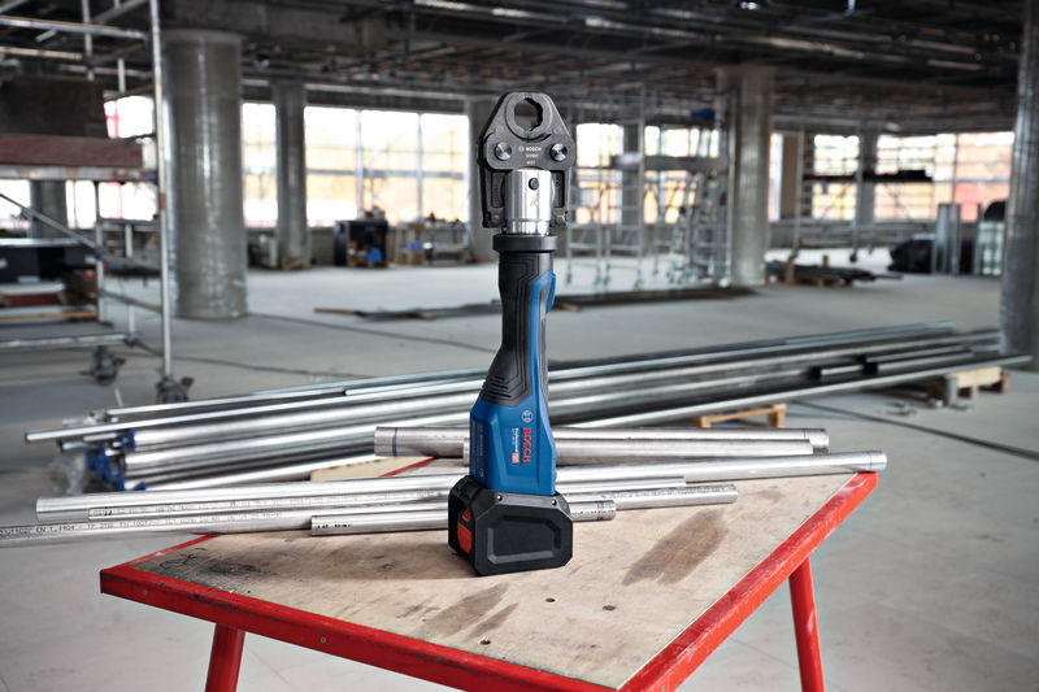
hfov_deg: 50.7
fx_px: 1096
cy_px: 346
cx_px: 520
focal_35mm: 38
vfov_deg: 35.0
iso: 500
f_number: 5
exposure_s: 1/80
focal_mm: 38
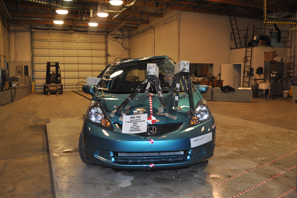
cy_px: 97
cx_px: 149
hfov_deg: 60.3
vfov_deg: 42.3
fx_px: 256
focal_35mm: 31
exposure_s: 1/125
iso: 560
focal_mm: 20
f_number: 3.8
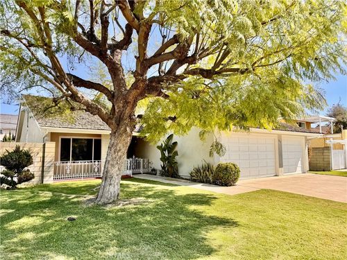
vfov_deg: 56.8
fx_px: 241
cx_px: 174
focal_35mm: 24
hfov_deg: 71.6
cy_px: 130
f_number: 1.78
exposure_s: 1/1818
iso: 80
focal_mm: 6.76
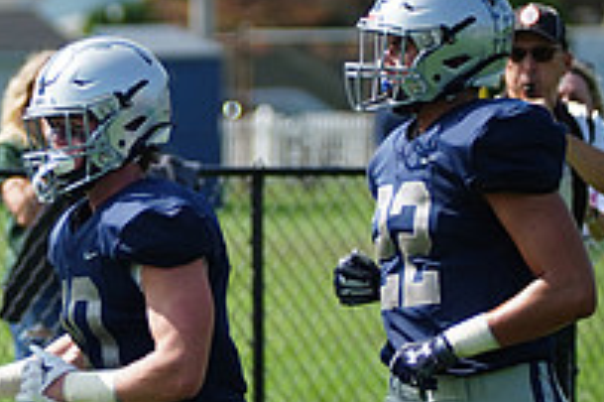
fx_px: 6706
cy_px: 222
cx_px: 42
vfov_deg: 3.4
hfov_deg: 5.1
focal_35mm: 400
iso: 400
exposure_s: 1/3200
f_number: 2.8
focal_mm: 140
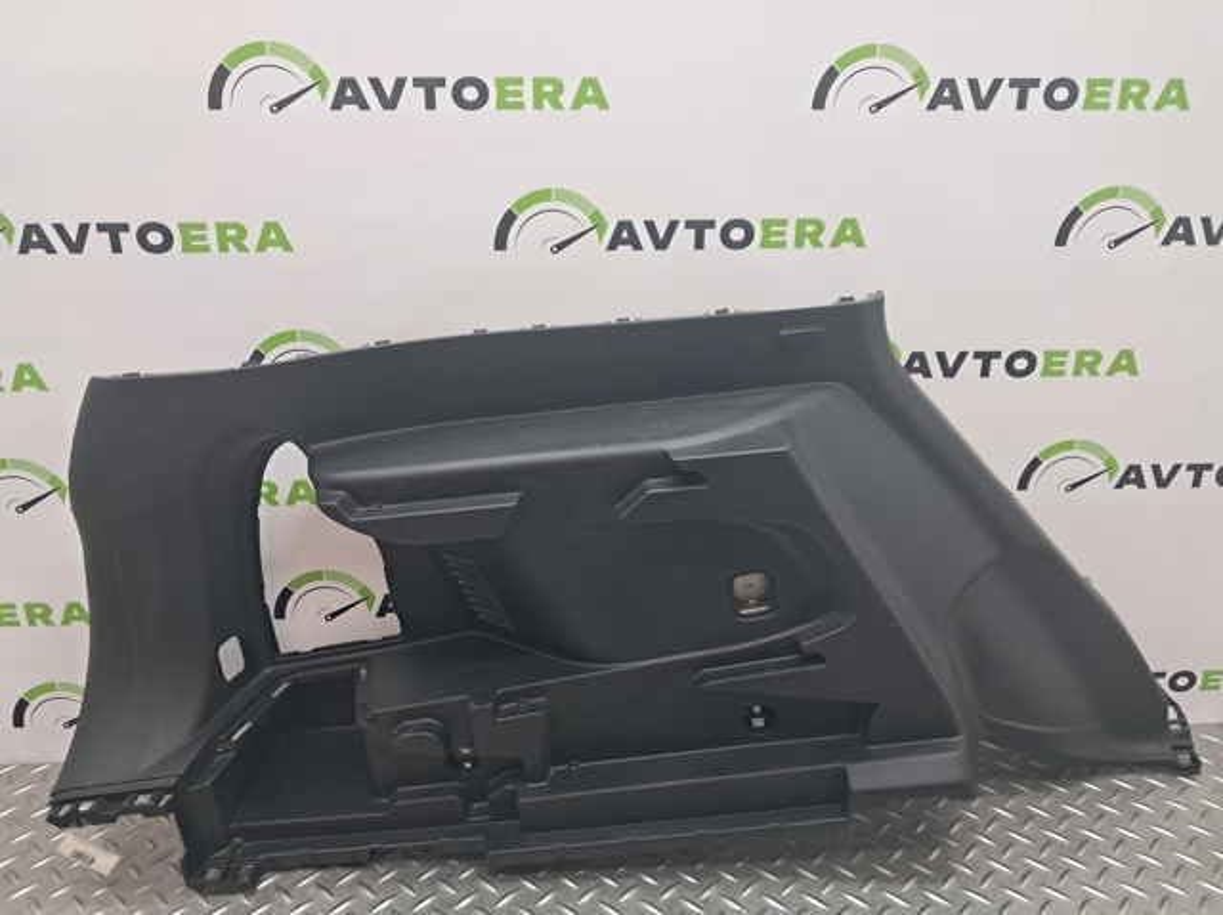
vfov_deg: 51.3
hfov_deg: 65.4
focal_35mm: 27
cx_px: 612
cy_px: 458
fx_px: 953
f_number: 1.8
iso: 125
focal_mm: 4
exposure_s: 1/50
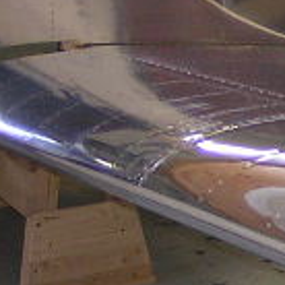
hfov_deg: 8.7
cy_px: 66
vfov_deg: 9.0
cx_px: 456
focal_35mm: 195
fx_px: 1816
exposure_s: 1/40
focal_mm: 5.8
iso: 80
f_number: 2.8
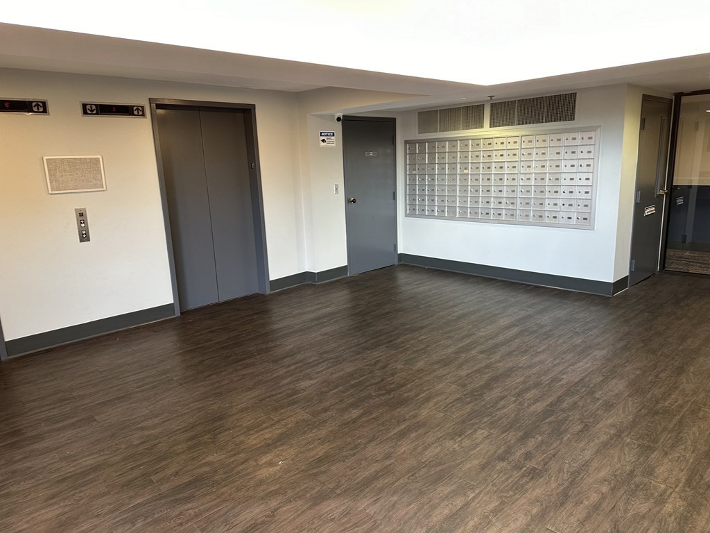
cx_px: 355
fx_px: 492
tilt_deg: -11.8
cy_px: 266
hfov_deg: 71.6
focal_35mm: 24
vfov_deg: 56.8
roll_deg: +1.4
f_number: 1.78
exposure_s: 1/60
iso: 160
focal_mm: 6.86
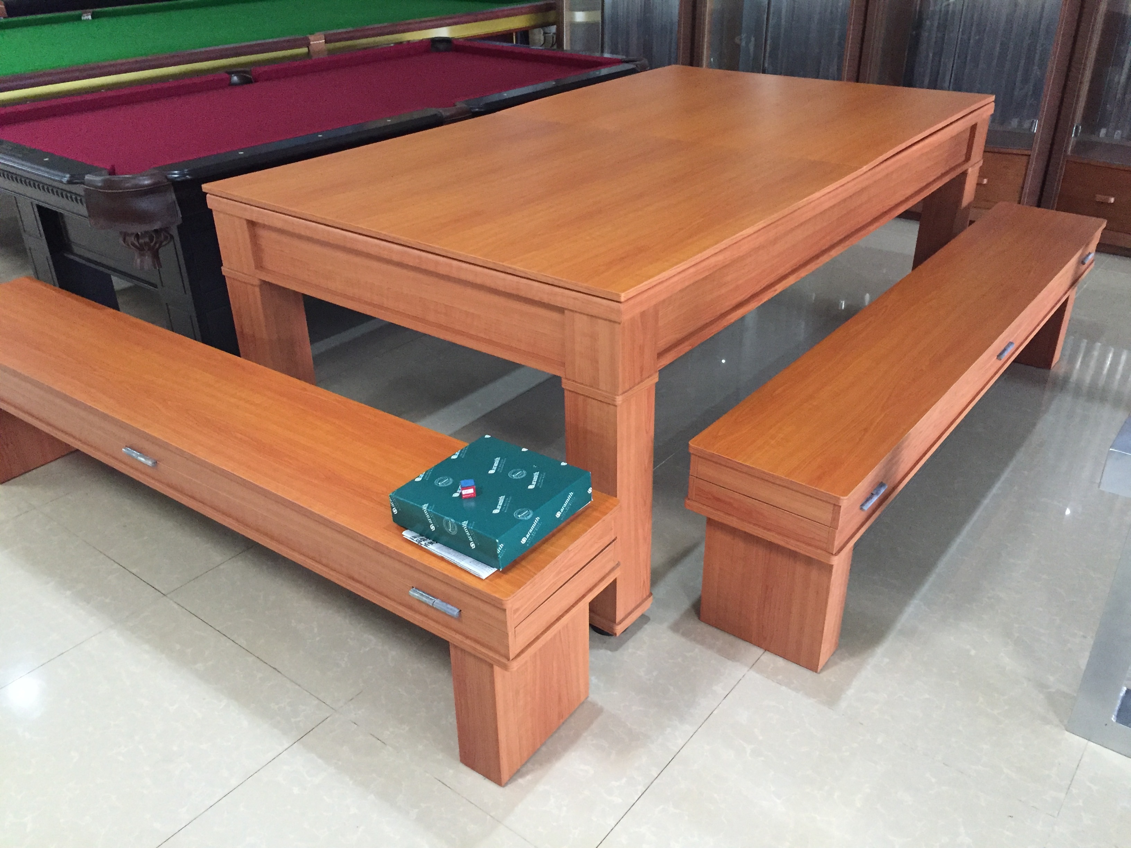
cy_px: 424
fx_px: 948
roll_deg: -0.2
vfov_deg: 48.2
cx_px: 566
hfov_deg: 61.7
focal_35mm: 29
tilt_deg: -29.0
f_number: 2.2
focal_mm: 4.15
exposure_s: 1/25
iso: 250
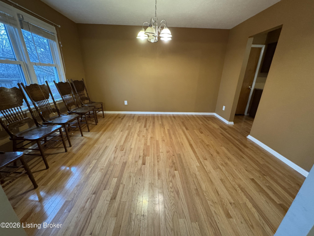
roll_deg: -1.9
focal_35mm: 14
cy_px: 118
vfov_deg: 85.7
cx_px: 157
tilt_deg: -20.3
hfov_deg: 102.1
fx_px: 127
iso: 640
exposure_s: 1/60
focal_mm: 2.22
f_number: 2.2
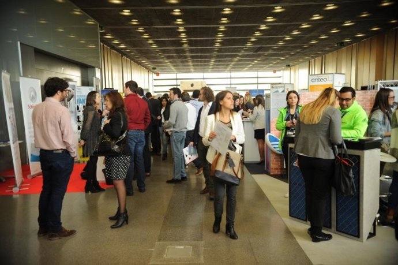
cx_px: 199
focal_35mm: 32
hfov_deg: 58.8
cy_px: 132
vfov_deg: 41.1
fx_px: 354
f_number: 4
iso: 800
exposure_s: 1/80
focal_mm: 32
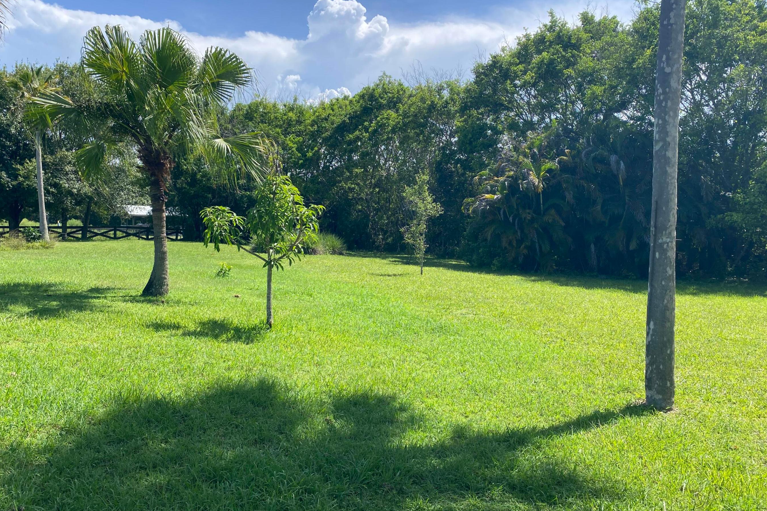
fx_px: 618
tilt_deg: -2.0
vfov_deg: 44.9
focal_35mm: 29
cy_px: 246
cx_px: 359
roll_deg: +0.0
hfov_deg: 63.6
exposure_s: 1/1779
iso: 32
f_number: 1.8
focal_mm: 4.25
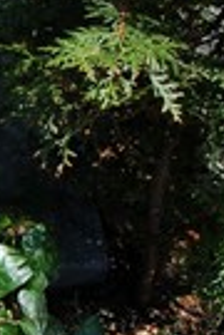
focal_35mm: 217
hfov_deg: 6.1
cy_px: 226
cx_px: -274
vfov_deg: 9.5
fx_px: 2025
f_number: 7.1
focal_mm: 26
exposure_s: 1/160
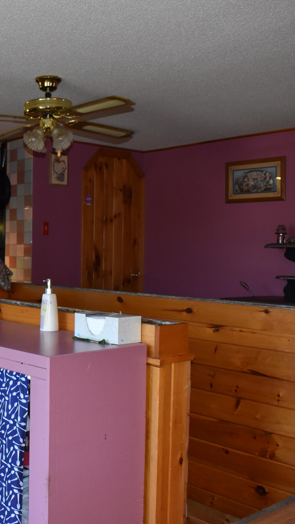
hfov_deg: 25.6
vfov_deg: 47.4
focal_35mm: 43
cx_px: -31
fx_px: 598
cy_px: 260
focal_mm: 18
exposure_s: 1/100
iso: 800
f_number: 5
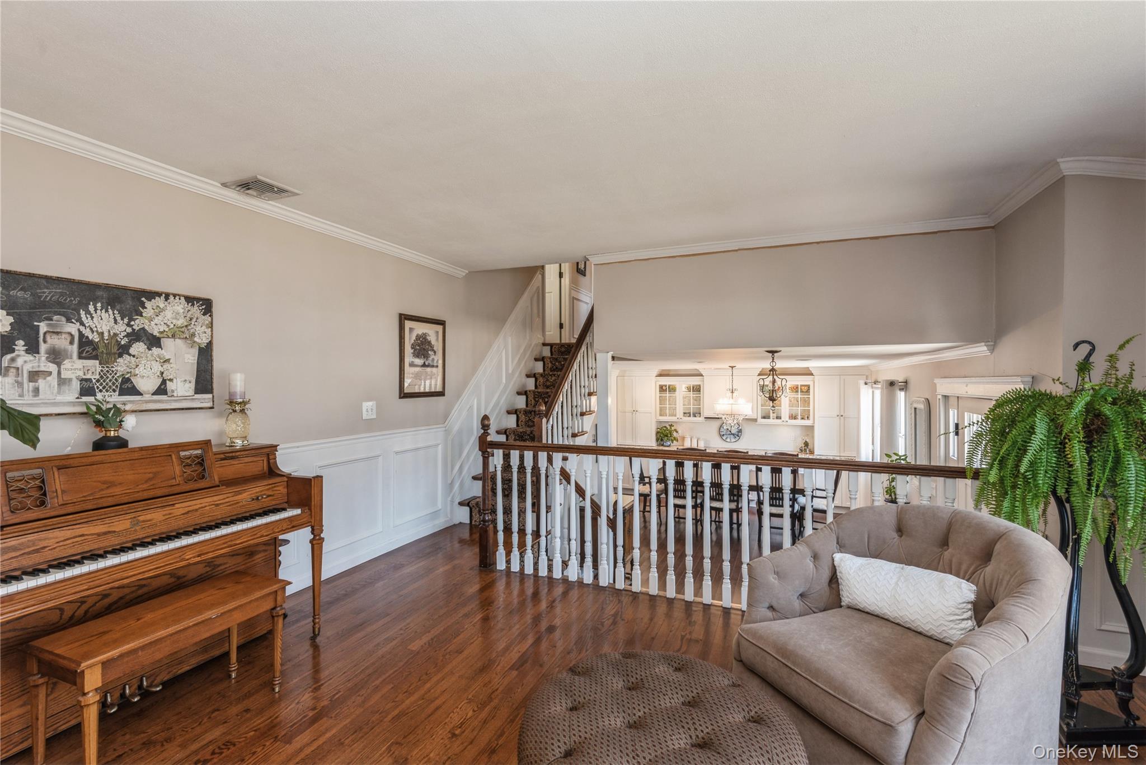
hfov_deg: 96.7
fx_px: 509
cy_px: 382
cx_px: 573
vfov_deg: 73.8
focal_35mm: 16
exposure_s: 1/5
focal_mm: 16
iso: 200
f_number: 9
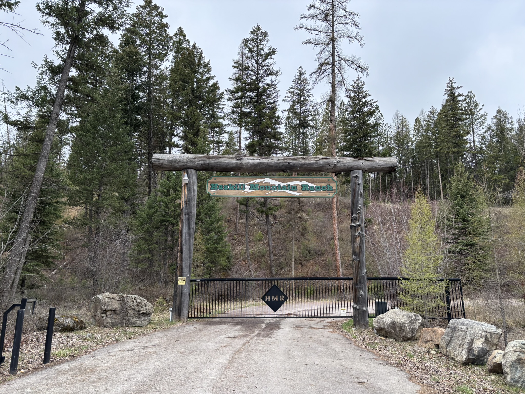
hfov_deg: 67.3
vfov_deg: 53.1
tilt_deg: +12.2
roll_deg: -1.0
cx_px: 262
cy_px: 197
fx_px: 394
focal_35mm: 26
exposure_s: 1/1115
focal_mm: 5.96
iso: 50
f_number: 1.6
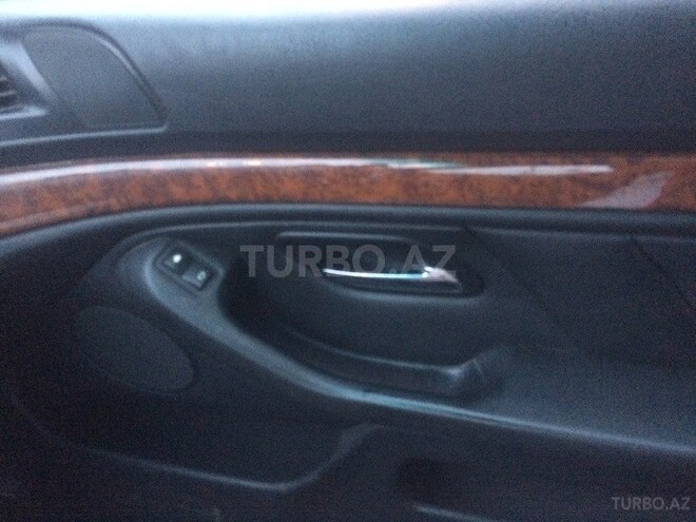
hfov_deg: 61.7
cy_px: 261
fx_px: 583
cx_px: 348
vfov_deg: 48.2
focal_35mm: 29
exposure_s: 1/17
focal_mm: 4.15
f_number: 2.2
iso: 500
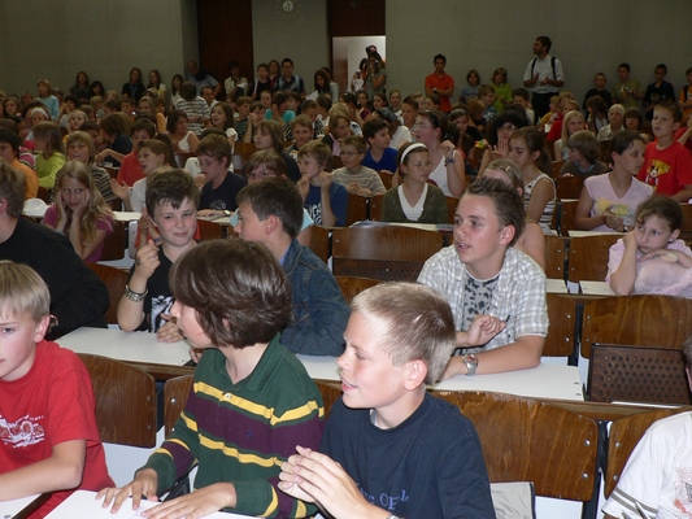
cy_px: 260
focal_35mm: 36
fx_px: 720
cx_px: 346
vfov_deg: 39.7
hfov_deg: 51.3
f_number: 2.8
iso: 150
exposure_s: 1/60
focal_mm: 6
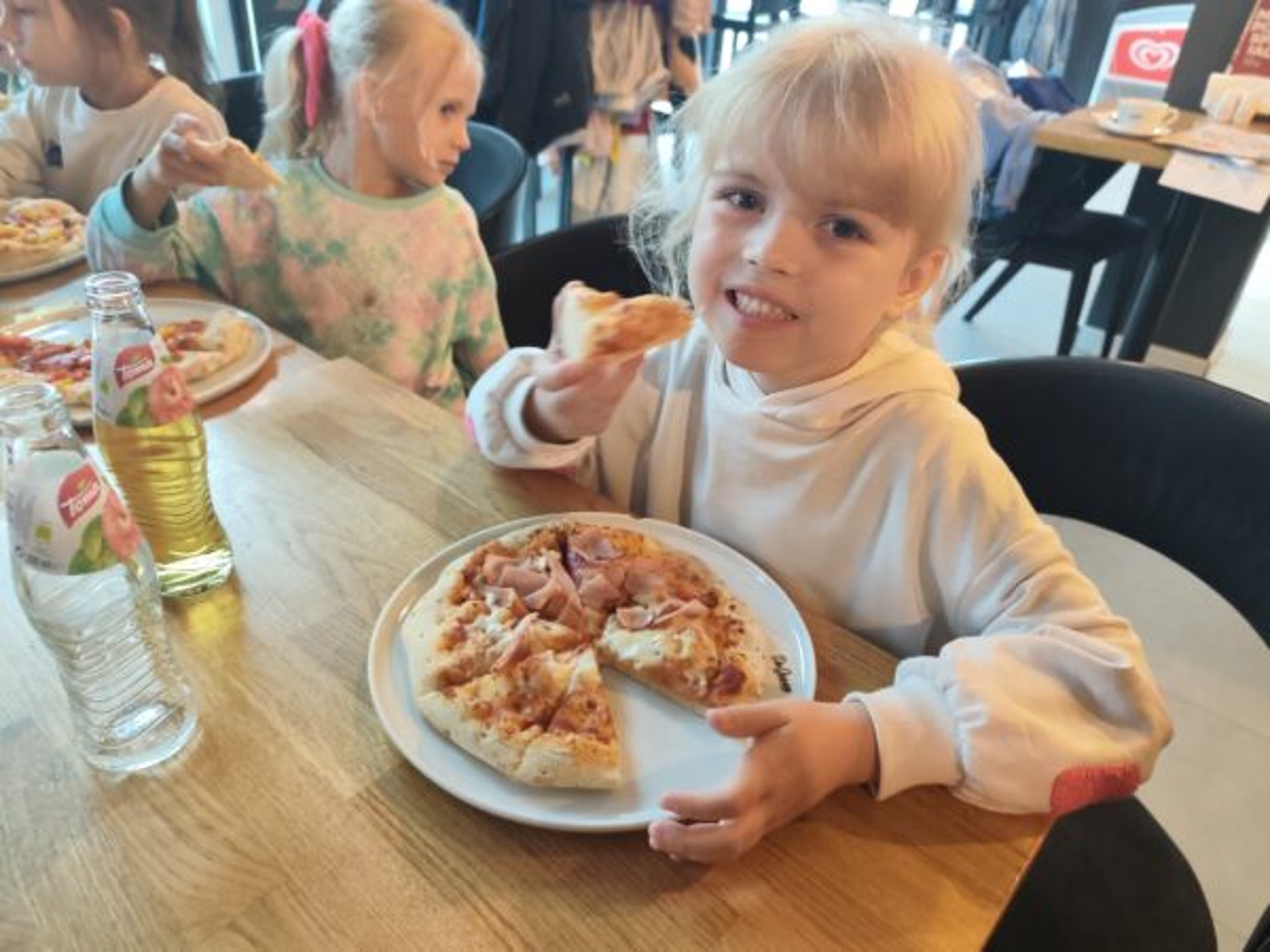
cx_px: 635
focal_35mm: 23
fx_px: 844
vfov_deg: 58.9
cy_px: 476
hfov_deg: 73.9
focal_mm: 6.19
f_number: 1.65
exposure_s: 1/33
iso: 1000
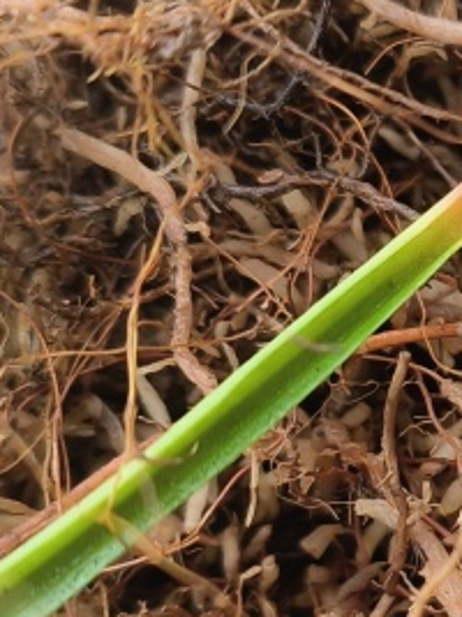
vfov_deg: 20.4
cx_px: 640
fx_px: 1710
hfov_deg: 14.6
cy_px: 389
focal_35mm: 96
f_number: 1.8
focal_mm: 5.42
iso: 100
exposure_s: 1/408
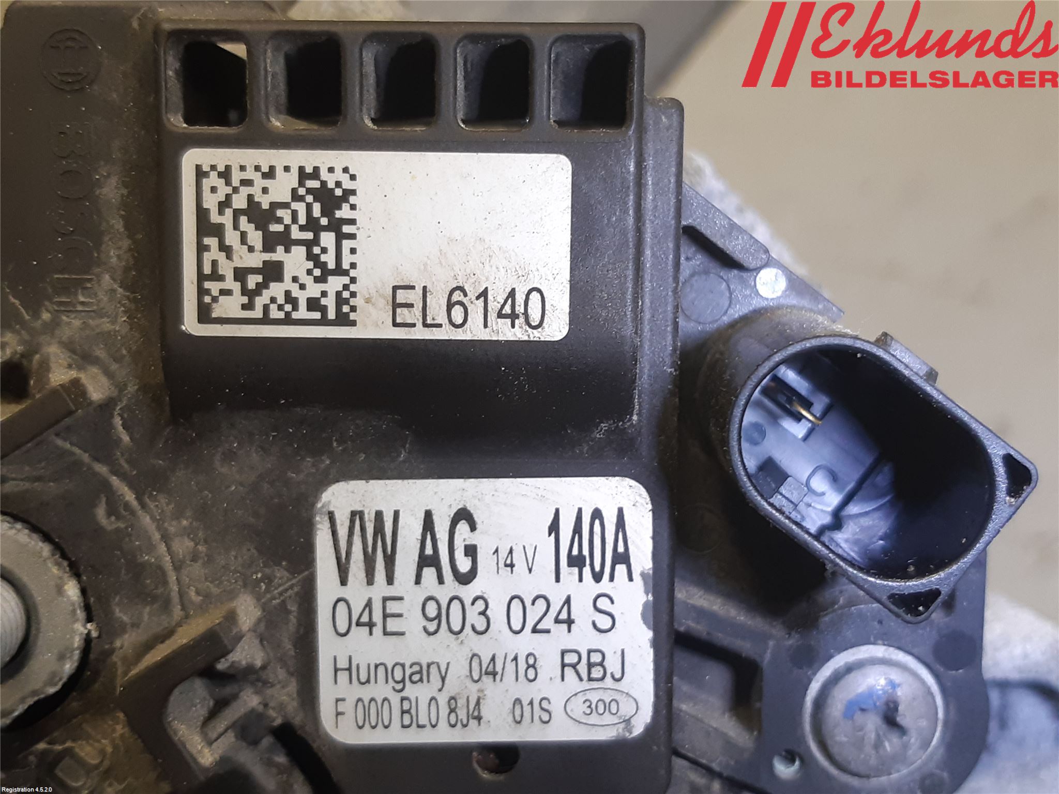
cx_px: 530
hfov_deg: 67.3
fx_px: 795
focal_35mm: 26
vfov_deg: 53.1
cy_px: 397
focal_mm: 3.93
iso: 100
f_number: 1.7
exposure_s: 1/50
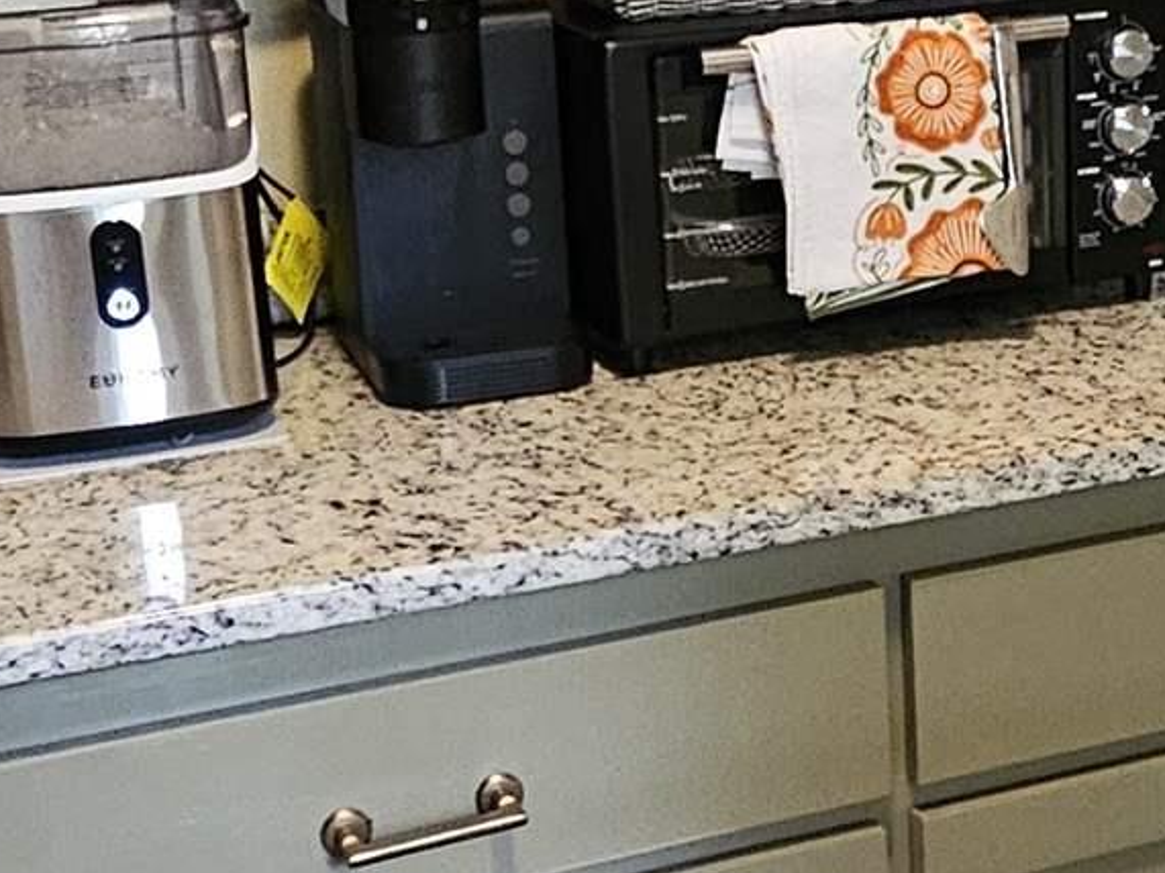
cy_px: 318
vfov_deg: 21.0
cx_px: 914
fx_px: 2355
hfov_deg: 27.3
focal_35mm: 70
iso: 400
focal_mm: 2.2
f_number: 2.2
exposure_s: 1/30
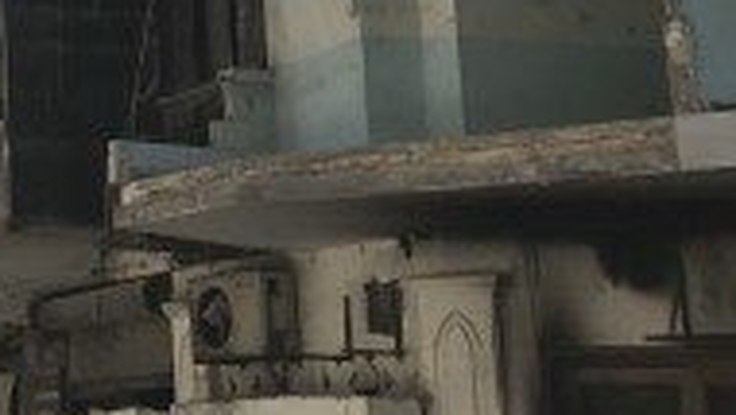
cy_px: -190
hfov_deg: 15.6
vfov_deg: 9.6
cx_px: -469
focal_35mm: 123
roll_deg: -2.9
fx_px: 2401
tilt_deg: +15.5
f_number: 1.8
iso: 20
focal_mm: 3.99
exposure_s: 1/1742
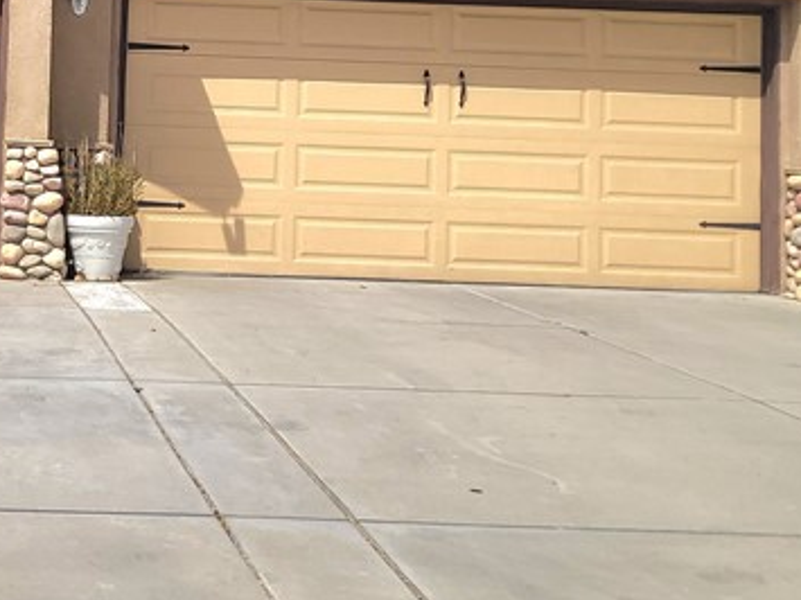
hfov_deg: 24.6
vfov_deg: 19.2
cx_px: -34
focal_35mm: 75
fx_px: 1735
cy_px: 43
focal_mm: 5.4
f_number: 1.8
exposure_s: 1/3333
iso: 40
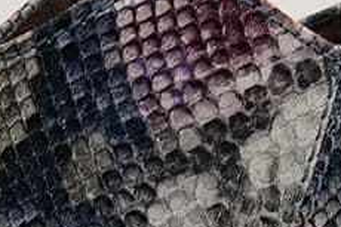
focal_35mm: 209
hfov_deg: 9.7
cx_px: -52
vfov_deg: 6.4
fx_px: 1978
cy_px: 438
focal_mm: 40
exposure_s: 1/80
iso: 200
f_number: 5.6
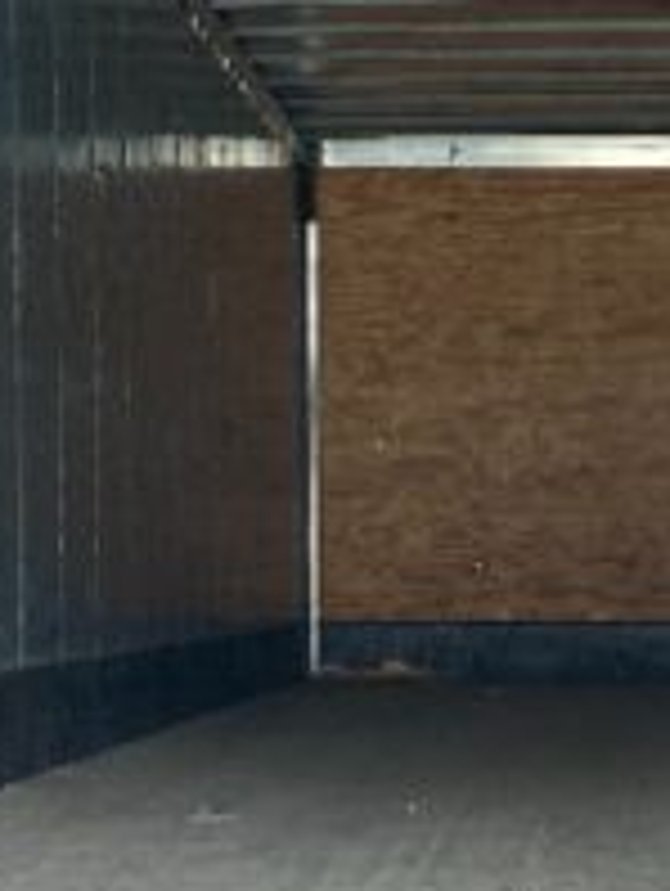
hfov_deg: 13.2
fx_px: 2884
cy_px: 754
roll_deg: +1.3
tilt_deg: -4.9
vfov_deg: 17.4
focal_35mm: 112
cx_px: 472
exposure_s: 1/109
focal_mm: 4.25
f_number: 1.8
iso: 125
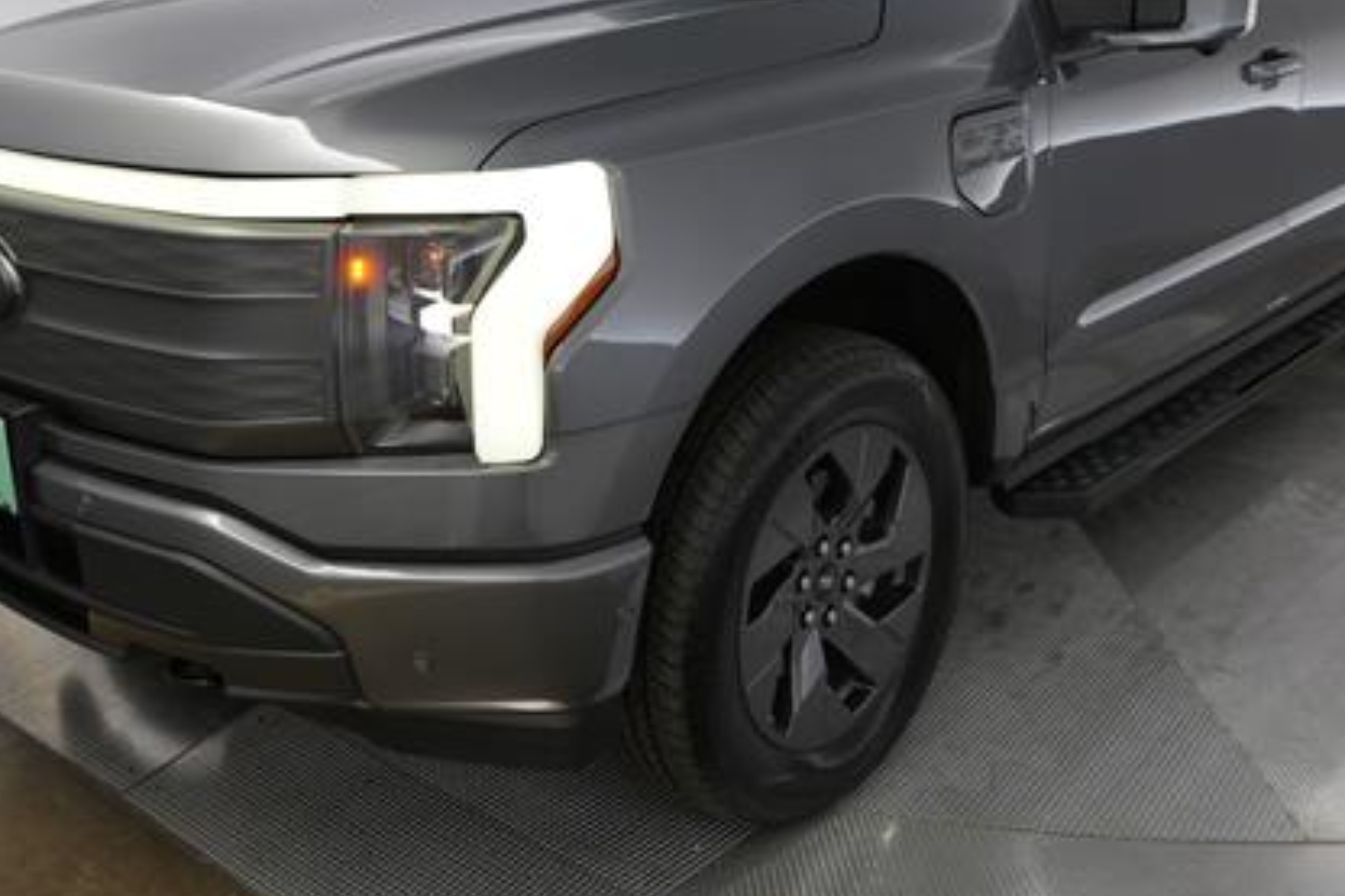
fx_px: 1494
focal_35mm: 40
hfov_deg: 48.5
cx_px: 672
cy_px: 288
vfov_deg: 33.0
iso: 125
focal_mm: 26
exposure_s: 1/30
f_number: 2.8
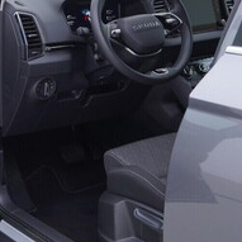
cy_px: 99
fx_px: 696
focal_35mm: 88
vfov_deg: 19.7
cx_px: -39
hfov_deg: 18.8
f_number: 3.2
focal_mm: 24
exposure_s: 1/50
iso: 125
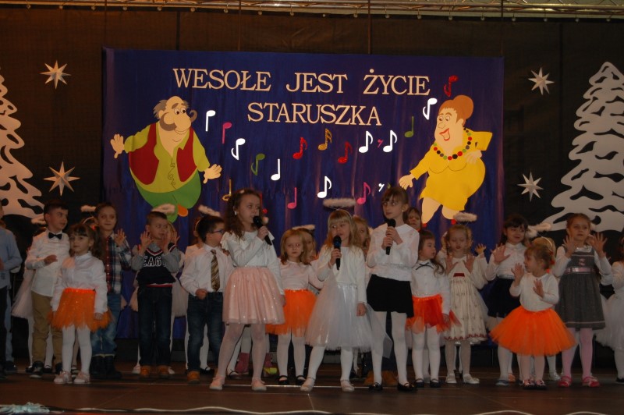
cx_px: 312
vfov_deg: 18.2
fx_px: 1299
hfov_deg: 27.0
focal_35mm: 75
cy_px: 208
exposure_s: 1/60
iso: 500
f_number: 5.6
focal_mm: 50
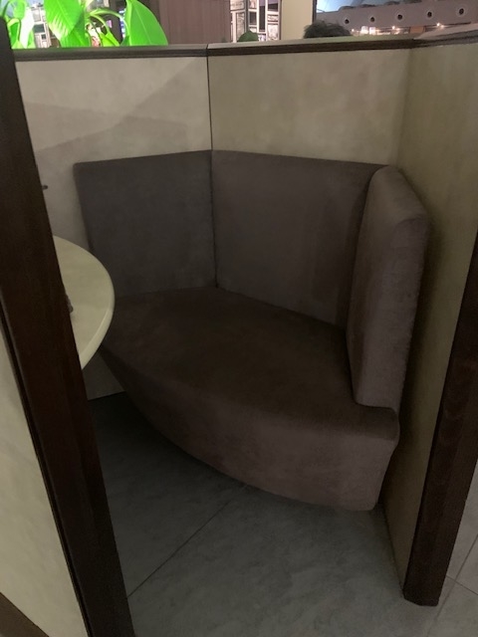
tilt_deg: -27.0
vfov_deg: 67.3
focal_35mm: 26
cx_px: 239
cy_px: 318
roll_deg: +1.1
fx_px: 479
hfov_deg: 53.1
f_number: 1.8
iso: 1000
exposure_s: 1/14
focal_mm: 4.25
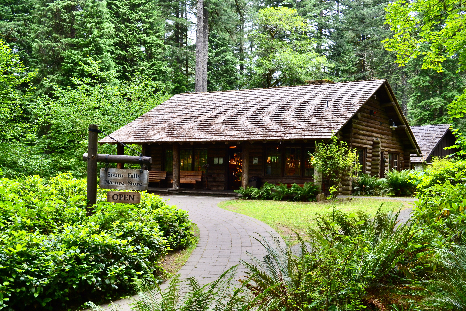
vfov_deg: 34.2
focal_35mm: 39
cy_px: 156
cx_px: 233
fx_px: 505
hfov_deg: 49.6
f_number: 8
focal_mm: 26
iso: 400
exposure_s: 1/50
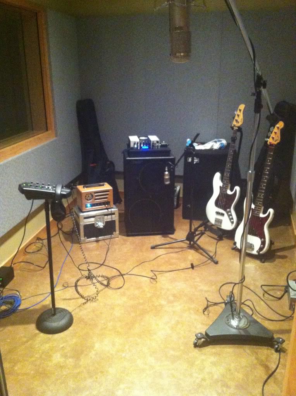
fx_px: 400
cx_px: 148
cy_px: 198
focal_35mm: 35
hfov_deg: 40.6
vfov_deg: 52.7
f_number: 2.8
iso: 1000
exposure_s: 1/15
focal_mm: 3.9
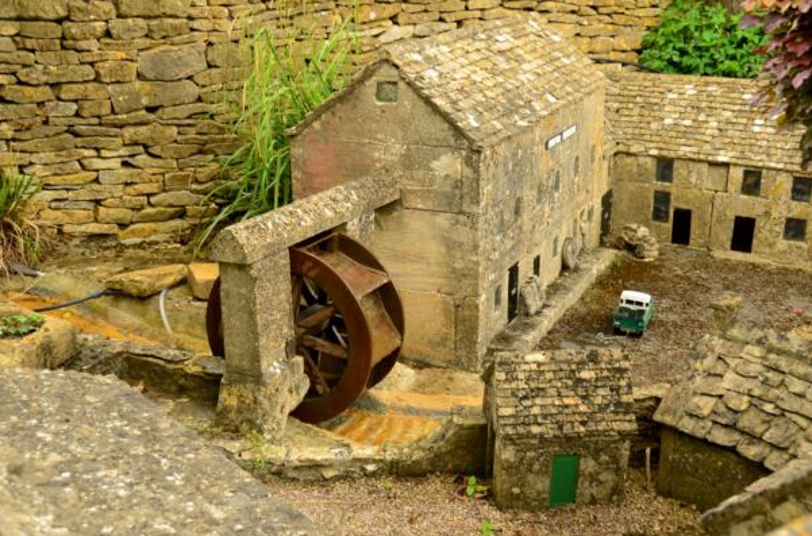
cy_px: 269
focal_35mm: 50
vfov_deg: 27.1
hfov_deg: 40.0
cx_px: 420
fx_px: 1114
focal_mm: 31
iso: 200
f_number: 4
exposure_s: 1/160
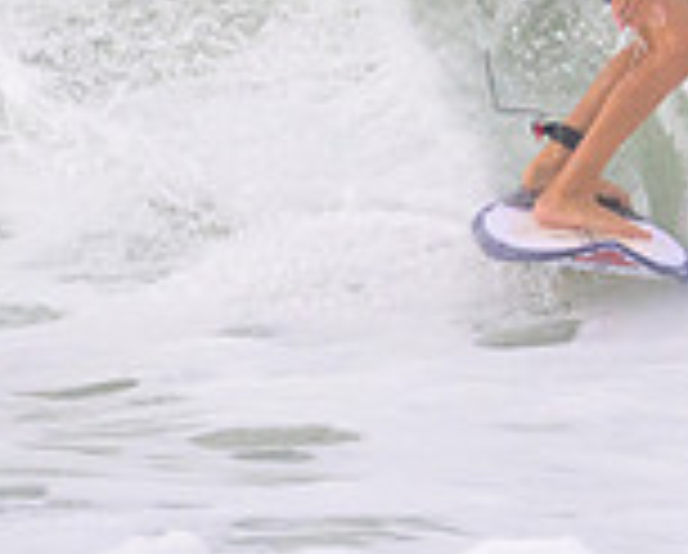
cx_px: 918
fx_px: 68772
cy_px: -126
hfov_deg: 0.6
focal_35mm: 3371
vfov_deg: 0.5
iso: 1800
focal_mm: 800
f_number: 11
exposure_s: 1/2000
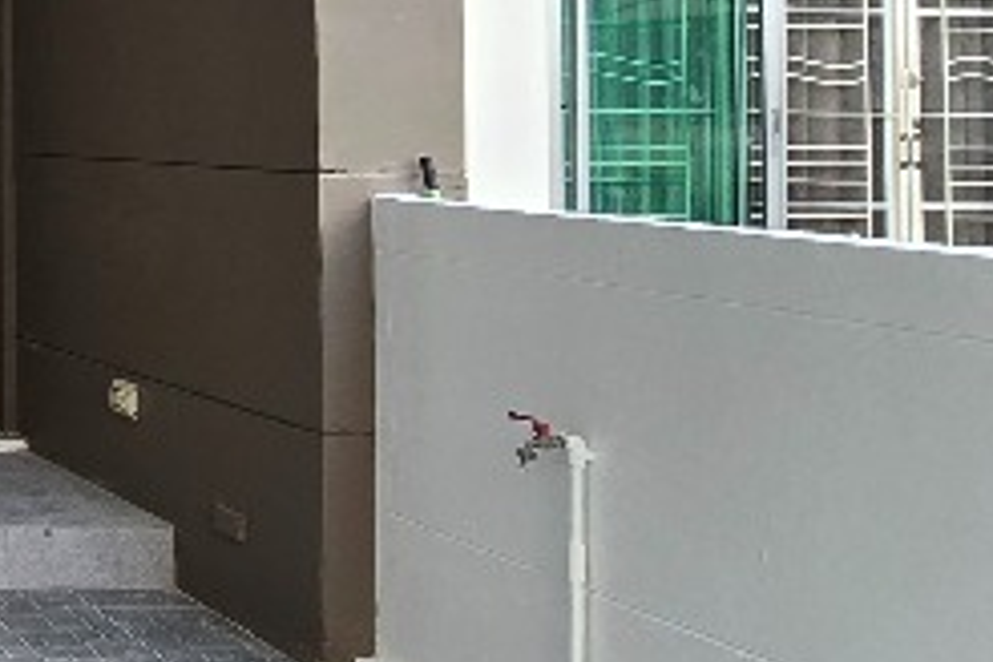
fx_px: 1517
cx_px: -593
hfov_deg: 24.9
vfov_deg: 23.7
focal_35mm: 55
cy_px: 24
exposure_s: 1/100
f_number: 2.2
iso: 80
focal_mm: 2.2
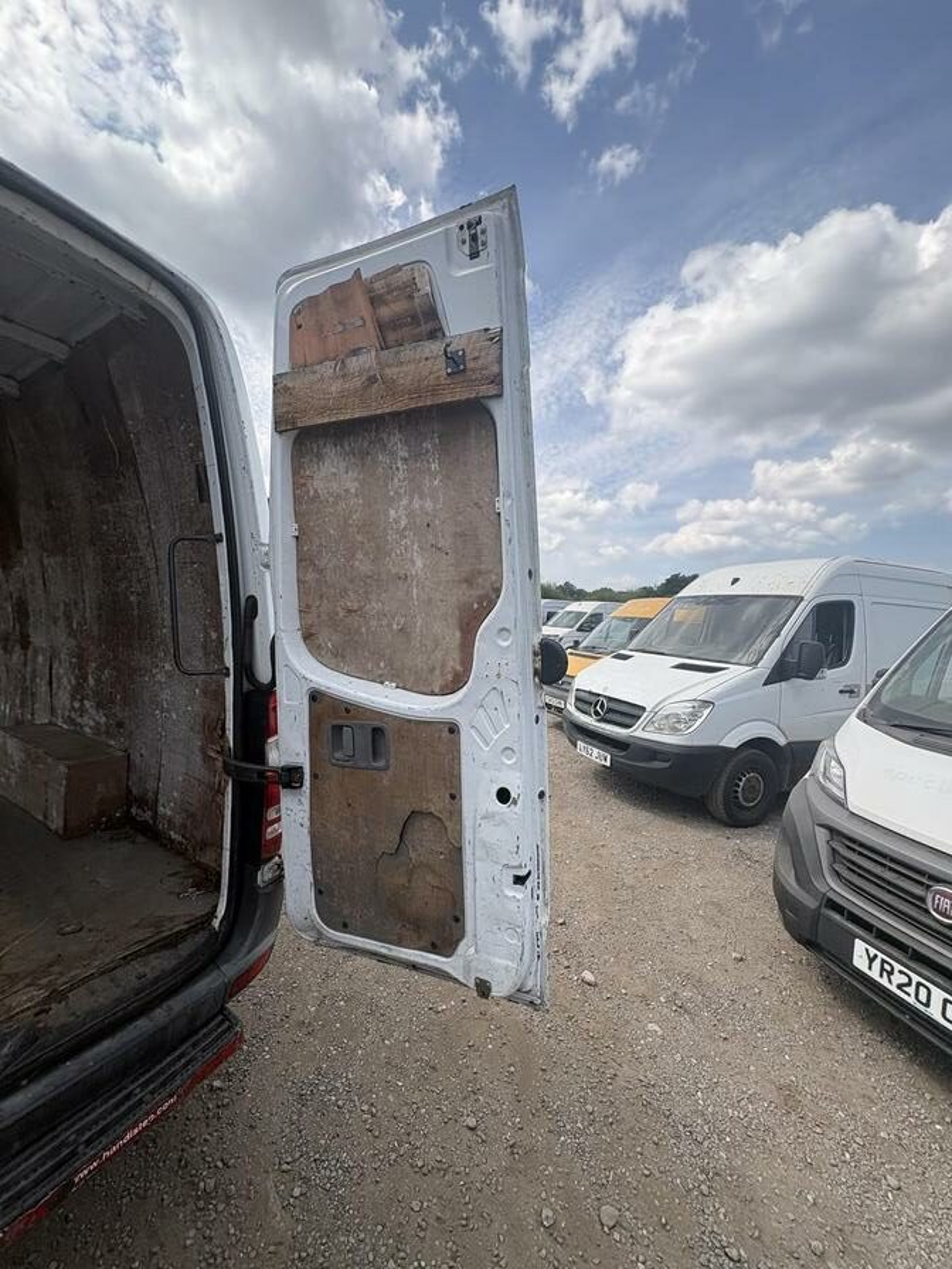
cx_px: 476
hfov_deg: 85.7
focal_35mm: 14
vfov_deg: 102.1
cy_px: 634
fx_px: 513
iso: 50
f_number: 2.2
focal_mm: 2.22
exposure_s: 1/1395
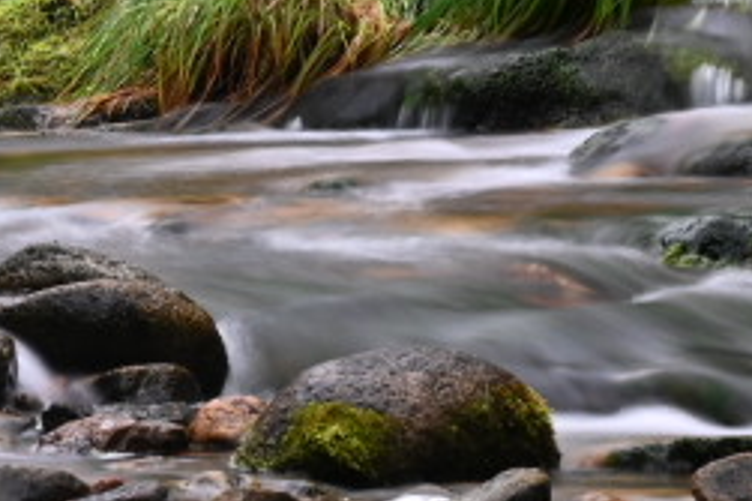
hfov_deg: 4.5
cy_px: -684
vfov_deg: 3.0
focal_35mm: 459
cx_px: 339
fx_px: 9581
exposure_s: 2
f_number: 8
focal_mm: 71
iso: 100
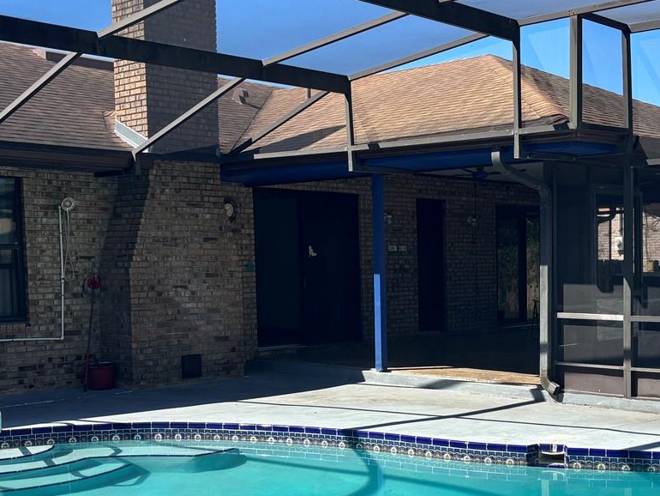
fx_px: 1030
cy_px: 331
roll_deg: +0.2
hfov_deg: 34.9
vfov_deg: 26.9
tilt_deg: -4.4
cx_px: 484
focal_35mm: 54
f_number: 1.6
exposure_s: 1/1751
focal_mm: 5.96
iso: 50
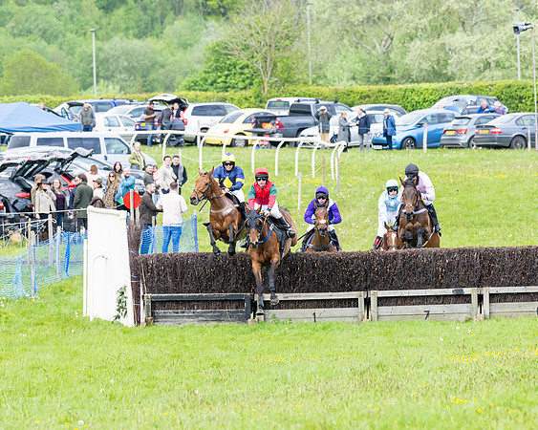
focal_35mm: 389
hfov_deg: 5.0
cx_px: 265
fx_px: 6186
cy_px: 202
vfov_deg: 4.0
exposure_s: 1/800
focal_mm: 200
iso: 400
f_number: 5.6
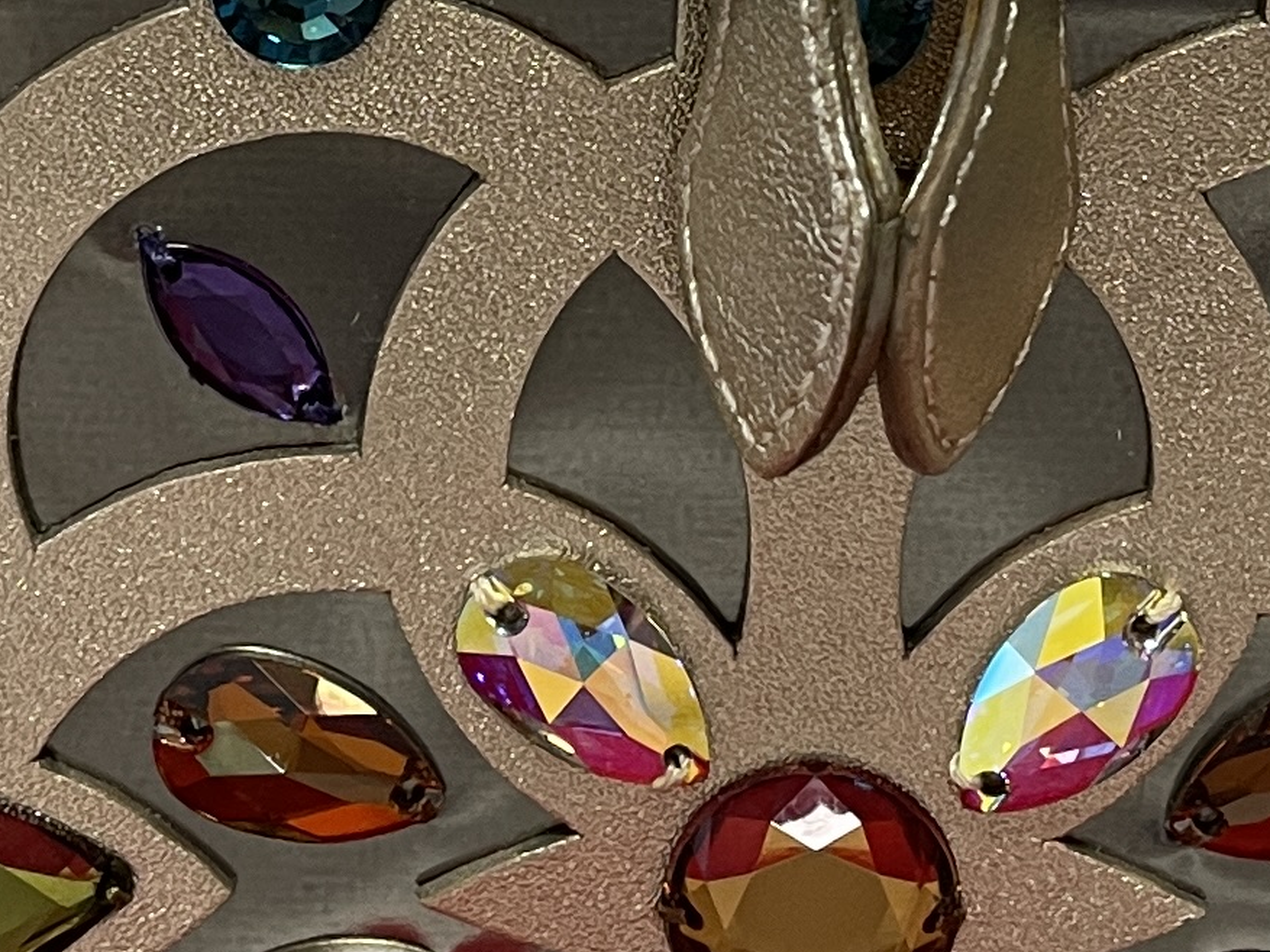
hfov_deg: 17.1
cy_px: 103
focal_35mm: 115
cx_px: 734
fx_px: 4217
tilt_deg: -12.9
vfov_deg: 12.8
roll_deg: -2.6
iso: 125
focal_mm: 5.1
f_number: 1.6
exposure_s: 1/50
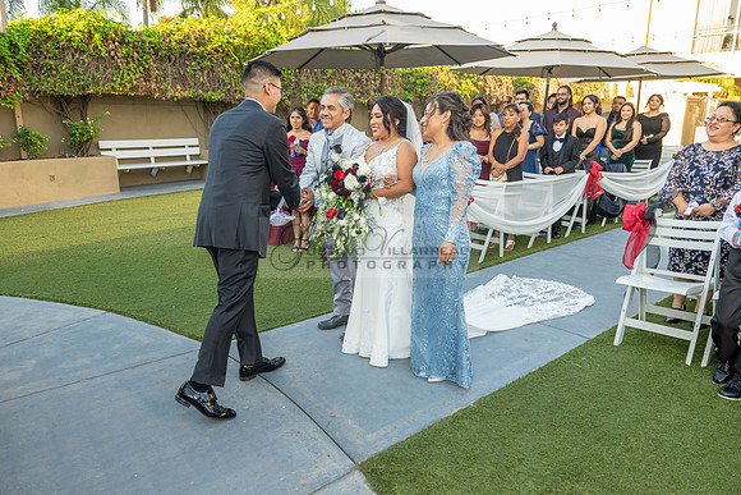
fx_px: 535
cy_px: 248
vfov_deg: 49.6
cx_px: 370
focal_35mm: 26
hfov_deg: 69.4
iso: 500
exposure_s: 1/200
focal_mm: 26
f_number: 5.6
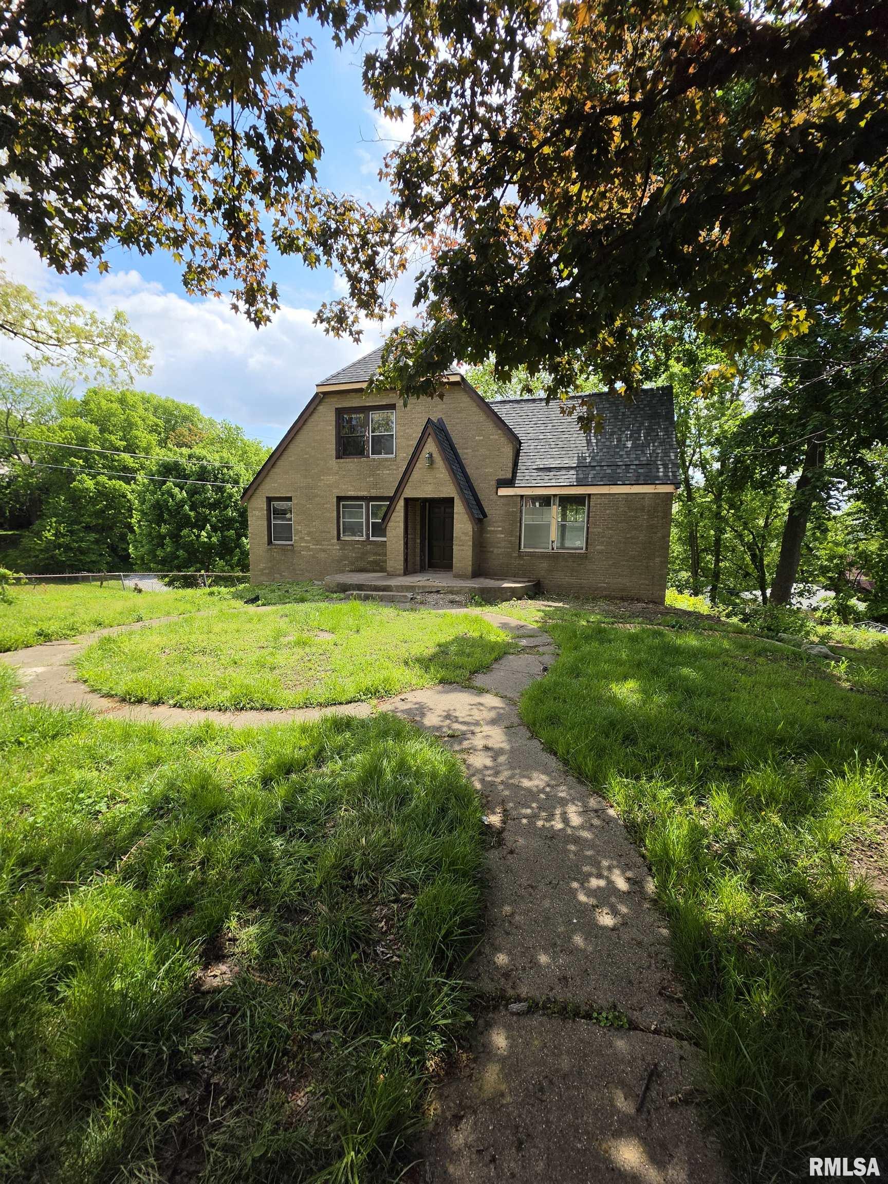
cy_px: 592
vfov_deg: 106.2
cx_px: 444
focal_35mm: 13
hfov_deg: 89.9
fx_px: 445
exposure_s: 1/2157
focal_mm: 2.2
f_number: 1.9
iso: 32
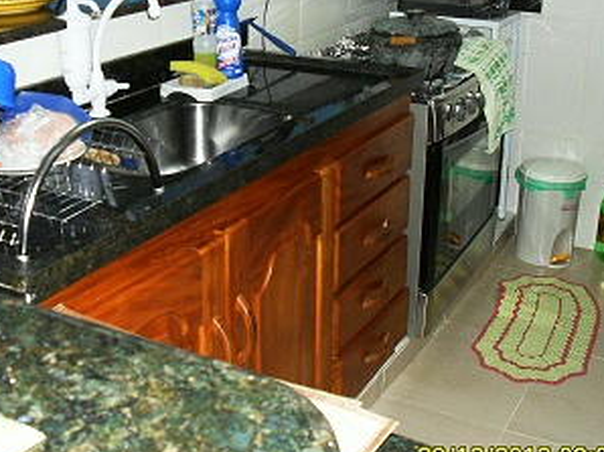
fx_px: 837
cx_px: 286
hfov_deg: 39.7
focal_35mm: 48
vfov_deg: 30.2
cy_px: 205
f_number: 3.2
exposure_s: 1/45
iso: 200
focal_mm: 6.3
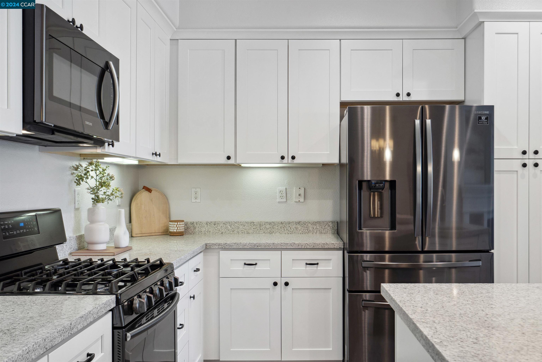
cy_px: 181
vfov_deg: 40.0
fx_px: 497
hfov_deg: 57.2
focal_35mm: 33
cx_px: 271
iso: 125
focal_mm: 33
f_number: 9
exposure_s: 1/4
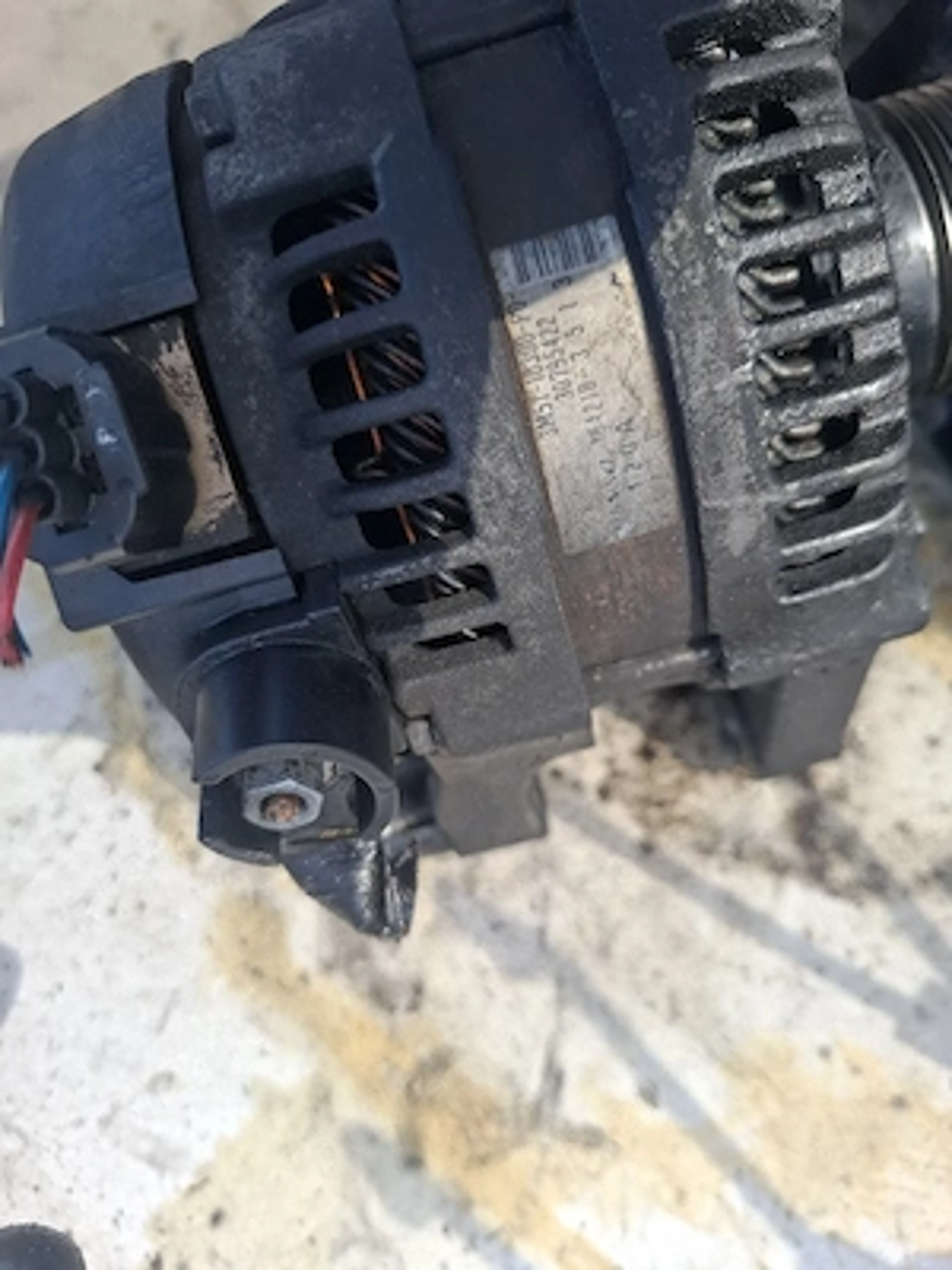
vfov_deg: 73.9
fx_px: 843
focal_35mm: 23
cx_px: 476
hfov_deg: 58.9
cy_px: 635
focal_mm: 5.54
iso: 50
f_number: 1.8
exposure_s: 1/500
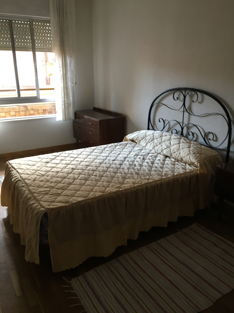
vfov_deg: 61.7
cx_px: 117
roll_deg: +1.0
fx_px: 261
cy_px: 156
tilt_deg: -18.7
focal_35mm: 29
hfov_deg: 48.2
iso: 100
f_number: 2.2
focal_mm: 4.15
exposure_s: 1/33
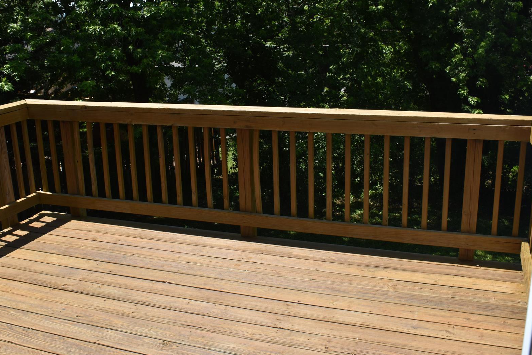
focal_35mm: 39
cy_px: 163
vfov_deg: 34.2
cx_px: 256
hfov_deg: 49.5
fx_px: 576
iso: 100
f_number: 11
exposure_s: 1/200
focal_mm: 20
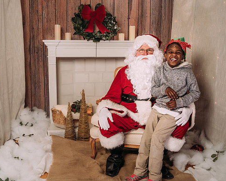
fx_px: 288
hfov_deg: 42.9
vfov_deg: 34.9
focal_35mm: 43
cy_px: 88
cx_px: 111
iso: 100
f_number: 5.6
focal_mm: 35
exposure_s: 1/100
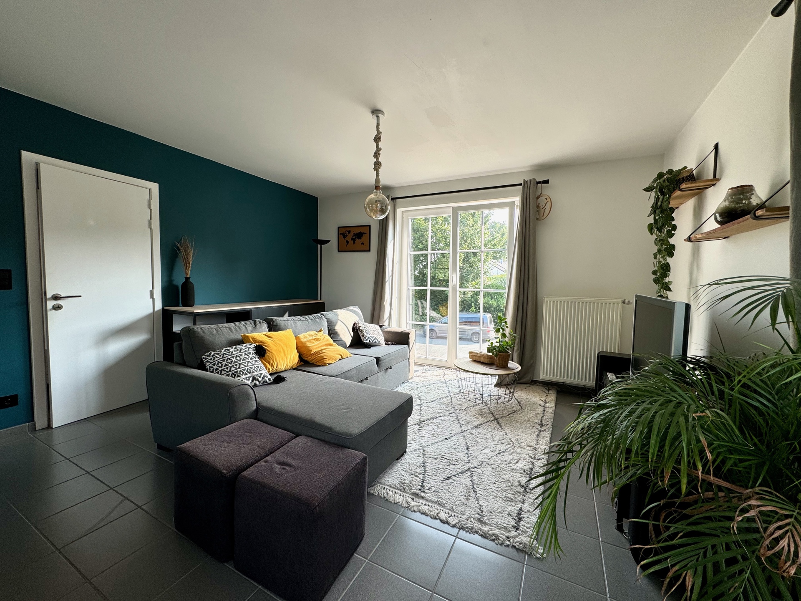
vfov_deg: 85.7
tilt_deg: -3.1
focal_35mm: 14
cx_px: 400
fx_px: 324
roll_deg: -0.8
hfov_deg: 102.1
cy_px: 300
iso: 40
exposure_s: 1/112
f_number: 2.2
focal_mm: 2.22
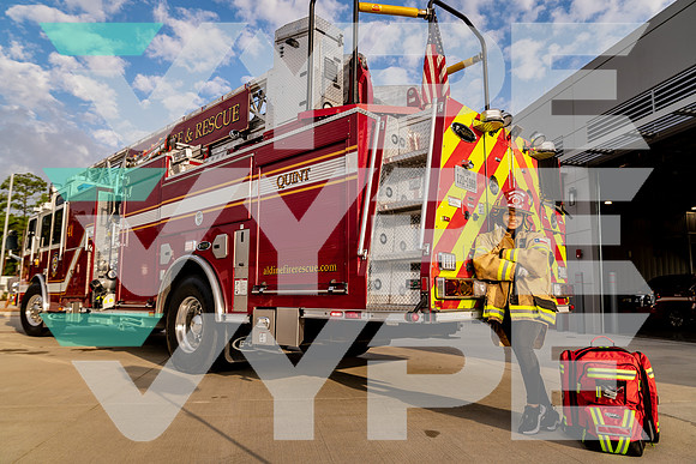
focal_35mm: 24
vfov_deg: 53.0
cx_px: 348
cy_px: 232
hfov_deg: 73.5
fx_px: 466
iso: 160
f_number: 5.6
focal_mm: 24
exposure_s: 1/500
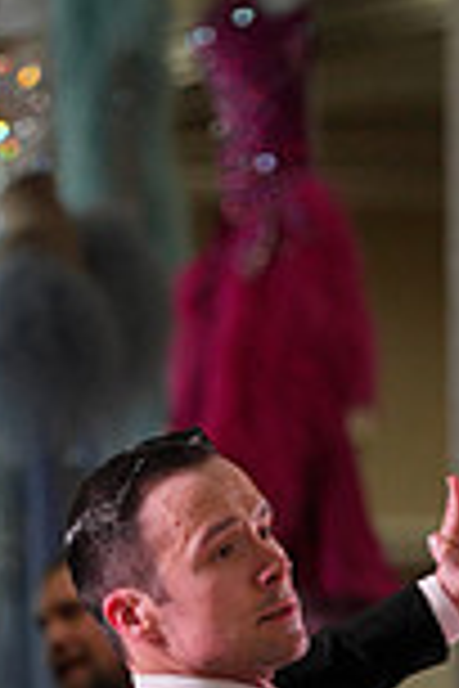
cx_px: 443
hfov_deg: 2.2
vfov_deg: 3.3
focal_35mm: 620
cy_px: 1183
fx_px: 11857
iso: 1250
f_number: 4
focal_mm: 164
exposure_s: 1/500
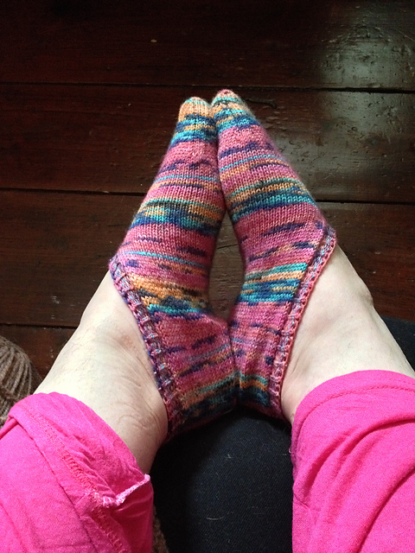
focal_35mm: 35
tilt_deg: -62.2
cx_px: 208
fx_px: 559
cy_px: 276
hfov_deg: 40.7
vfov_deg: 52.6
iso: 640
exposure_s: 1/15
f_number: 2.4
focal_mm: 4.28
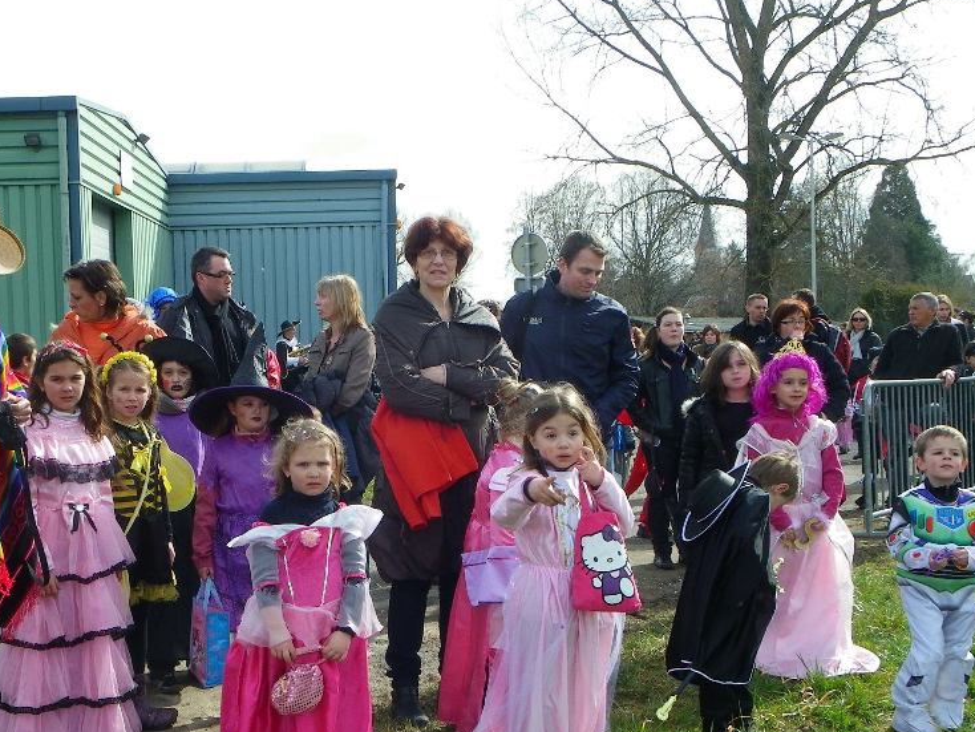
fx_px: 1493
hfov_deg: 36.0
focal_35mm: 53
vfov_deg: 27.5
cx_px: 377
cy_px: 429
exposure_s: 1/80
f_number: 7.1
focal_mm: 6.8
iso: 50
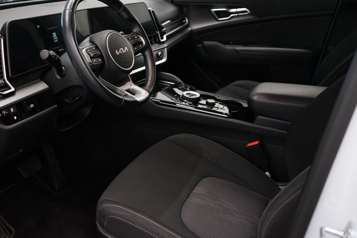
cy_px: 92
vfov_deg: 37.7
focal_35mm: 35
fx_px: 347
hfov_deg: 54.1
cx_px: 147
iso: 3200
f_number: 3.5
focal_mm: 28
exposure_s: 1/160
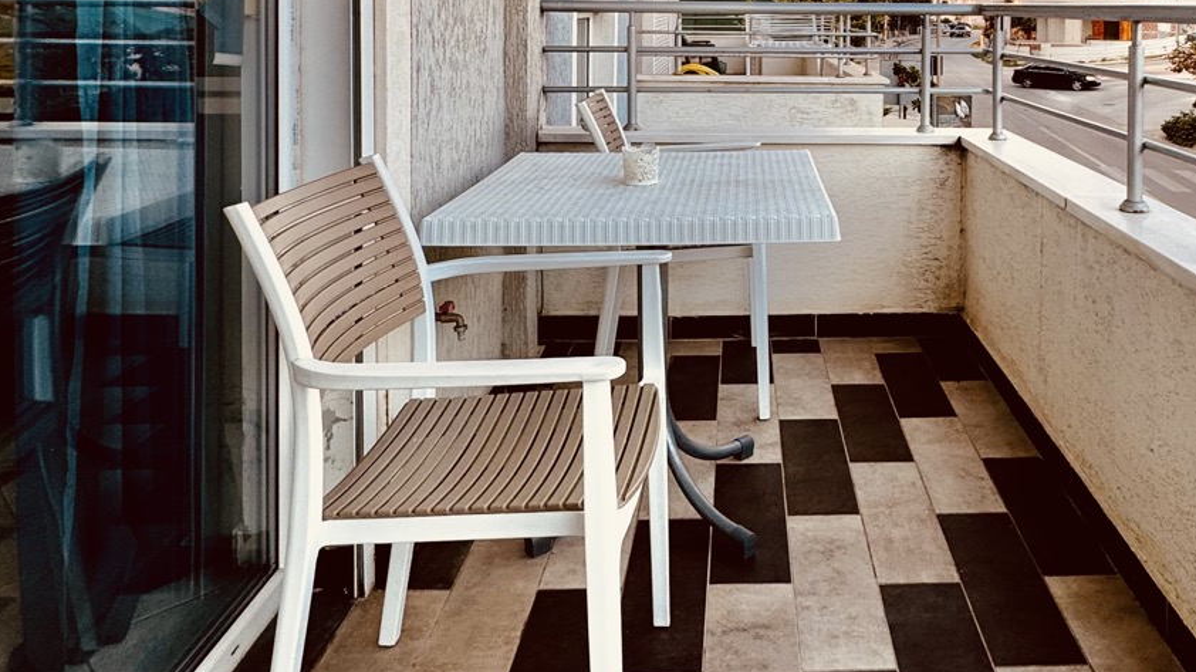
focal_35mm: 29
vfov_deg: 36.8
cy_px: 28
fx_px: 919
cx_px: 774
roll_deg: -1.4
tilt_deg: -1.1
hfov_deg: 64.7
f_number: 2.2
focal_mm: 2.22
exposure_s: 1/104
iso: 40
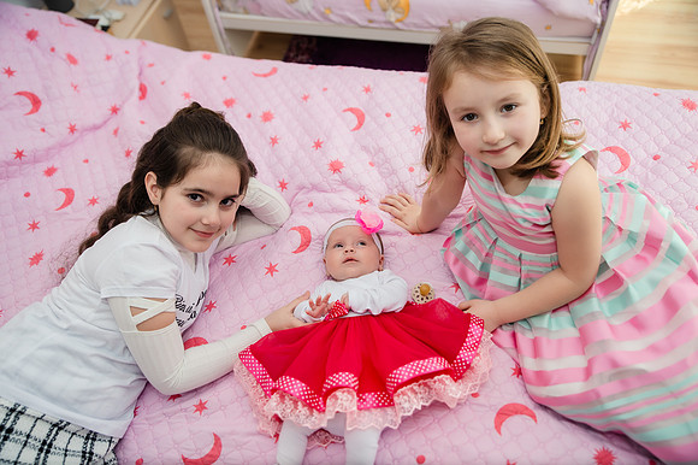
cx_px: 349
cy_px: 232
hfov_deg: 60.3
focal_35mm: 31
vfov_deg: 42.3
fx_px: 601
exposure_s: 1/250
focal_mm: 31
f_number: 3.2
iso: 250
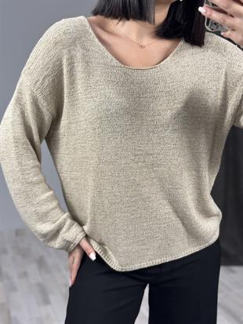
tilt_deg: -35.0
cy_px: 162
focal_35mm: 48
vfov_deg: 39.6
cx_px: 122
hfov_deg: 30.3
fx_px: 449
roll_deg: +5.4
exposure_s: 1/100
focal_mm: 6.86
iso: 100
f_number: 1.78
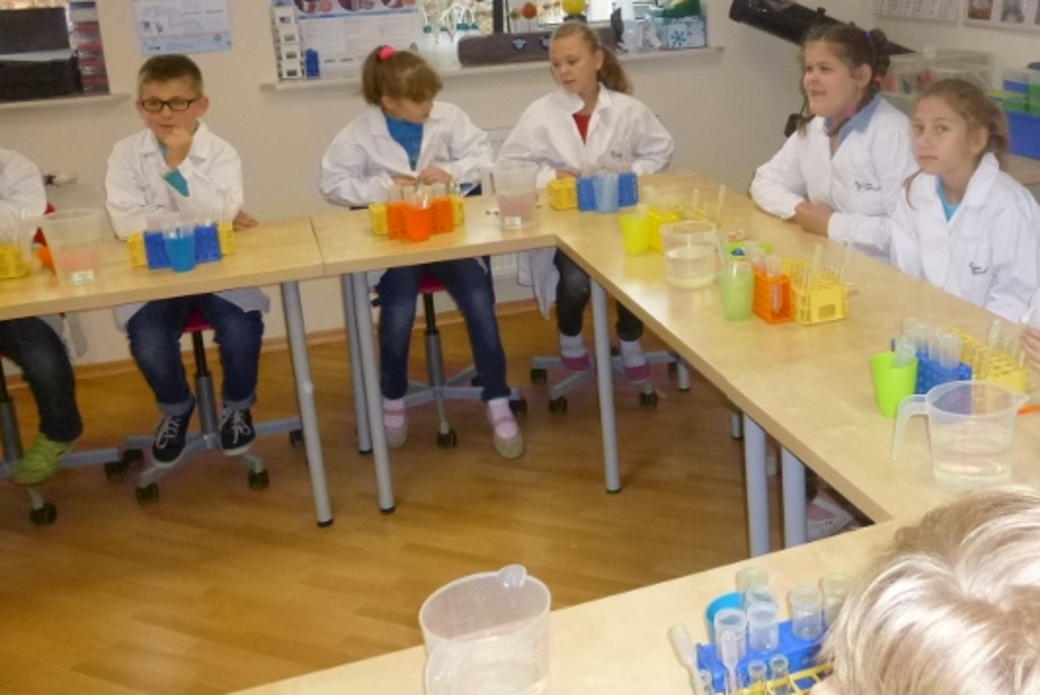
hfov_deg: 47.9
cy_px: 207
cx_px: 761
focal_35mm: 39
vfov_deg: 33.8
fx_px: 1127
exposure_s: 1/60
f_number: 3.1
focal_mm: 4.5
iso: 320
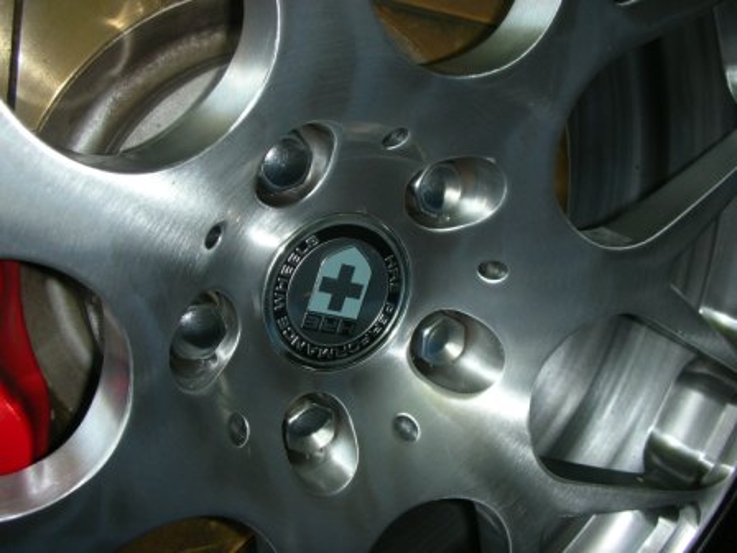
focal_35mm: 35
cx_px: 368
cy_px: 276
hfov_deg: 52.6
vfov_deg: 40.7
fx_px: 745
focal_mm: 5.8
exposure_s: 1/60.1
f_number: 3
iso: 50
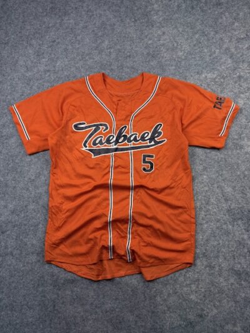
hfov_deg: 56.8
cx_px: 125
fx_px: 231
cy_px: 166
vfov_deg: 71.6
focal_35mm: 24
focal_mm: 6.76
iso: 64
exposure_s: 1/164
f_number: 1.78
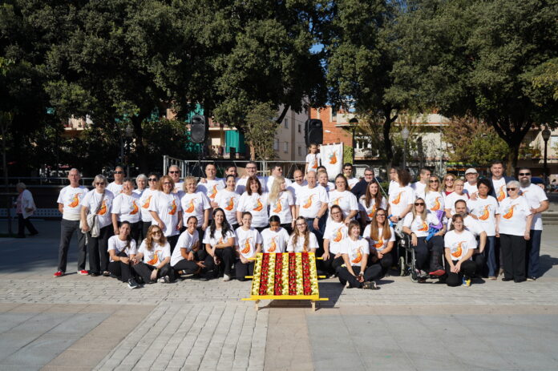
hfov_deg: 60.3
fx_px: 480
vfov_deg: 42.3
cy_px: 186
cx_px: 279
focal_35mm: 31
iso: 100
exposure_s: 1/1000
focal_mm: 31
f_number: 4.5
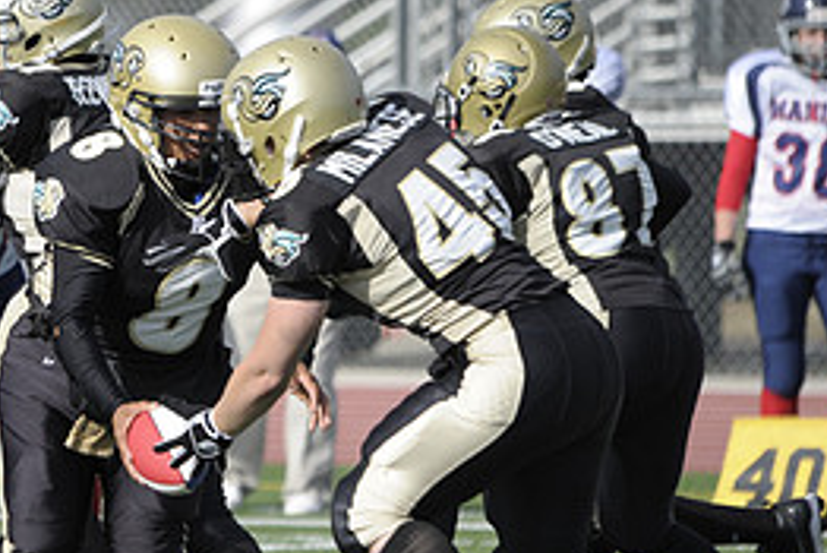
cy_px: 398
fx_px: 20318
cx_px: -28
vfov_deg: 1.6
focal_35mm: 884
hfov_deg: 2.3
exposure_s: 1/1000
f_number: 8
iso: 400
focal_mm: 400
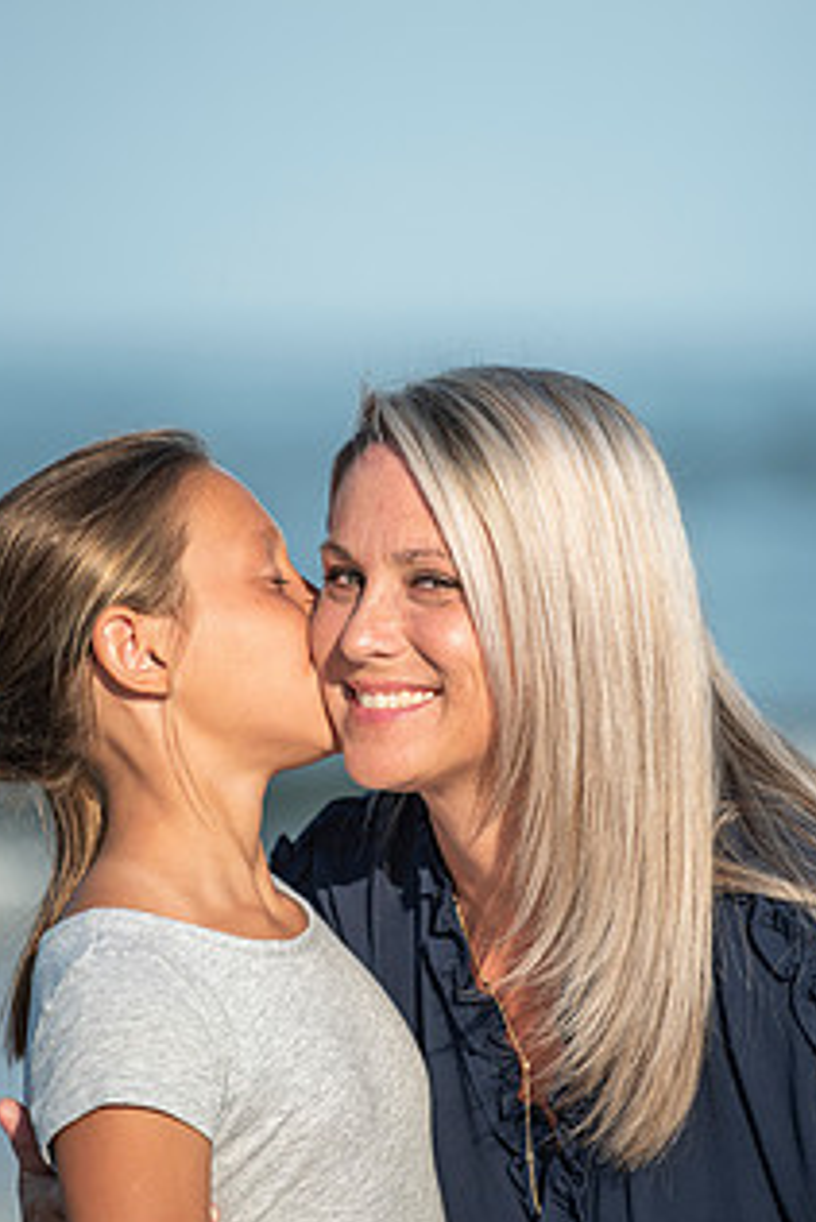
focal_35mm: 285
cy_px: 650
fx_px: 9679
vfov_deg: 7.2
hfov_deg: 4.8
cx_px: 367
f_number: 3.5
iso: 250
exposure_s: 1/3200
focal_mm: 200
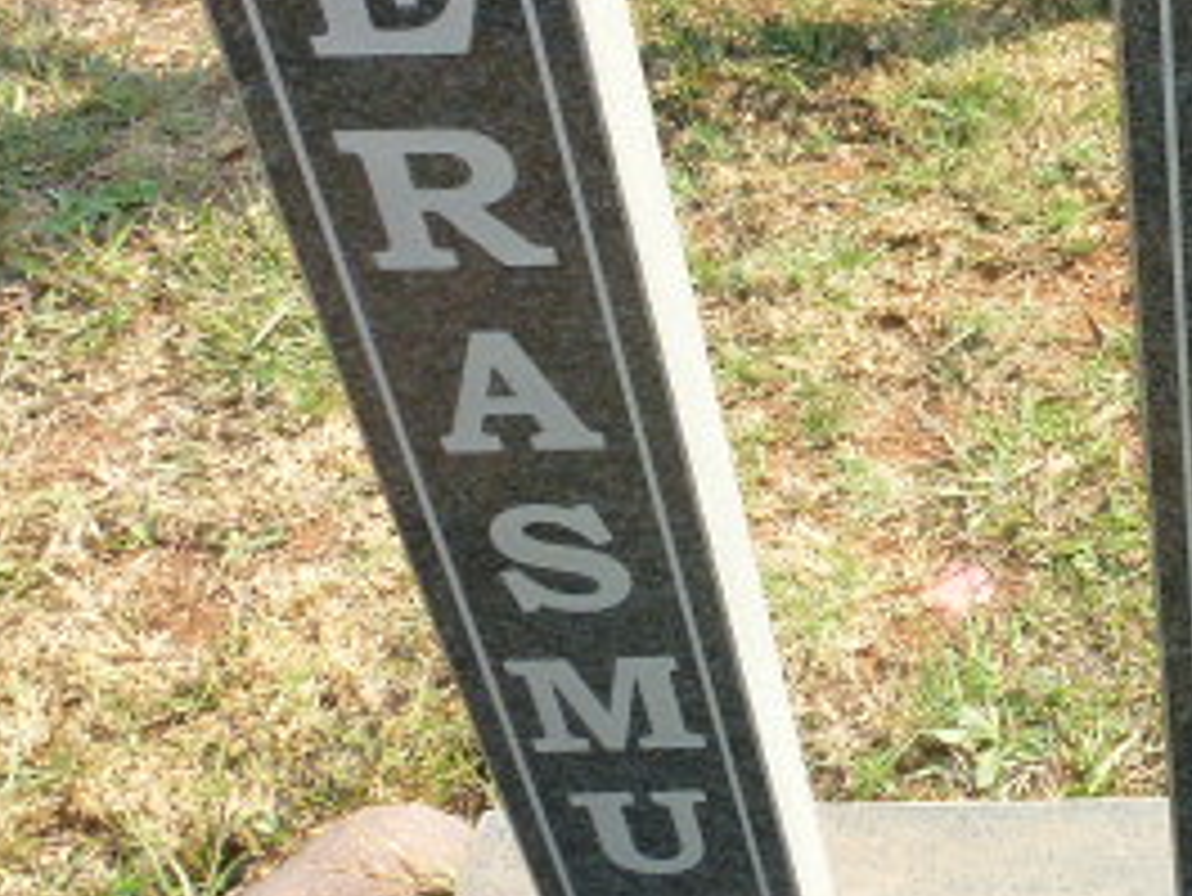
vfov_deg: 25.1
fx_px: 1998
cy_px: 297
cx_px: 1309
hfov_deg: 29.9
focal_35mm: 58
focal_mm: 4.3
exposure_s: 1/200
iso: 100
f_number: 4
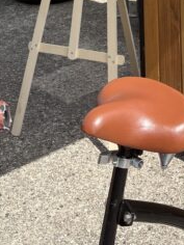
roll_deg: +2.4
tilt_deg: -9.2
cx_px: 142
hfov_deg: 16.7
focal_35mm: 88
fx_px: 624
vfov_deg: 20.4
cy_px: -71
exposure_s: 1/1667
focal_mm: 5.96
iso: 50
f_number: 1.6
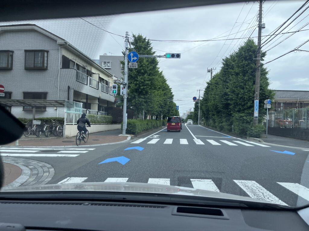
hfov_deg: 67.3
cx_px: 154
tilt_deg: -3.3
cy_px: 116
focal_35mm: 26
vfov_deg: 53.1
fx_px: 232
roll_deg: -0.9
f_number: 1.6
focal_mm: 5.1
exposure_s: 1/2571
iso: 50
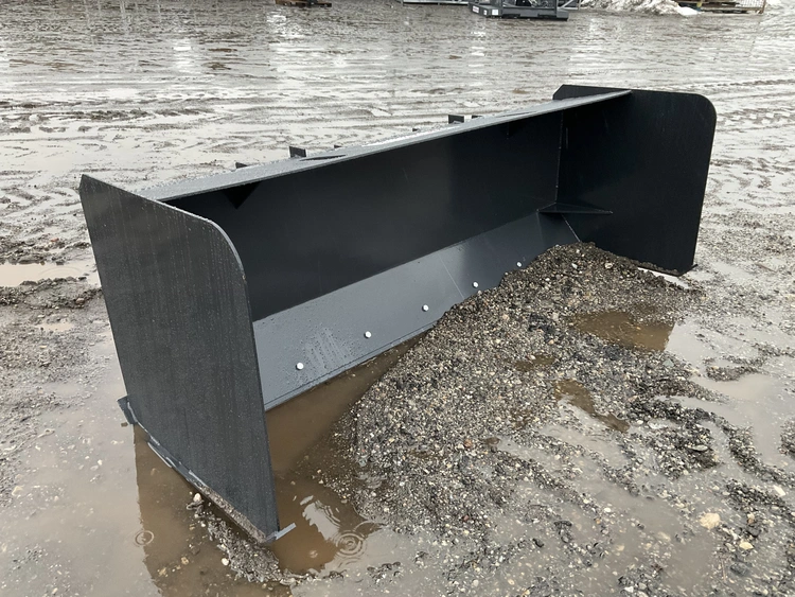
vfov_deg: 48.3
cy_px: 298
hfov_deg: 61.6
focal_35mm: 29
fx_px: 666
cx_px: 398
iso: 125
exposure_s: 1/60
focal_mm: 3
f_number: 1.8
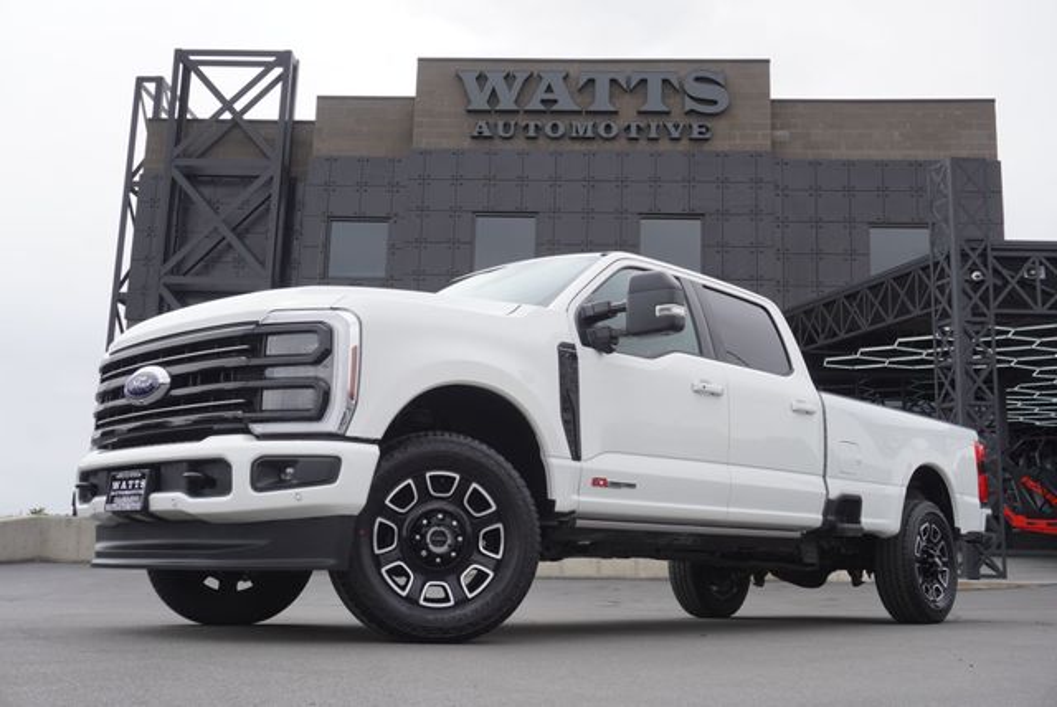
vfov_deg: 35.6
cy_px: 354
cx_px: 528
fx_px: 1102
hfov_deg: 51.2
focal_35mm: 38
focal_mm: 25
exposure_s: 1/200
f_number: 7.1
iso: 100
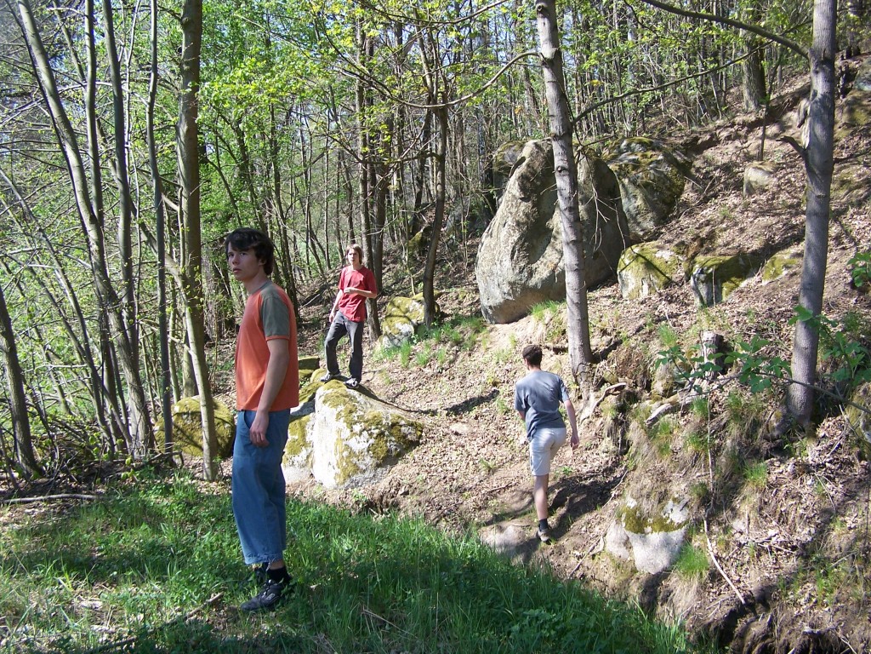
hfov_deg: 49.0
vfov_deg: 37.7
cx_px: 436
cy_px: 327
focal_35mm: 38
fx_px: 956
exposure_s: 1/320
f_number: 2.8
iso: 80
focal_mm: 6.3
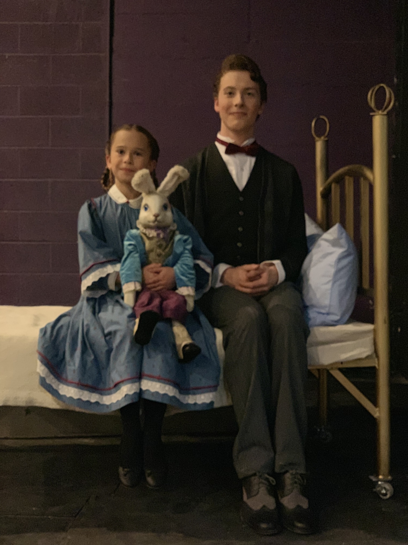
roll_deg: -0.2
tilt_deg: -1.4
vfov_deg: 36.8
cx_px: 204
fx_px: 817
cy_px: 272
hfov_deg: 28.0
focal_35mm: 52
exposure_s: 1/30
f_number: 2.4
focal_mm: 6
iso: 640
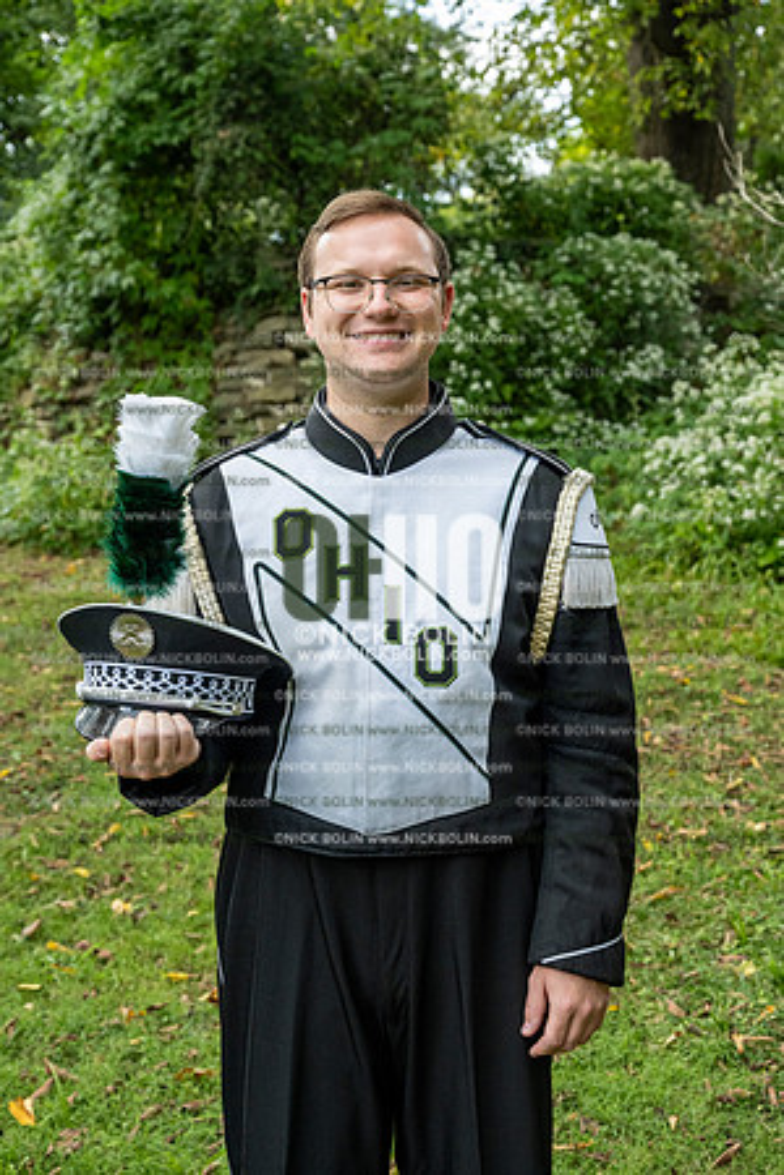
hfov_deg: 27.0
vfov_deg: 39.6
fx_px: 1633
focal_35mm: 50
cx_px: 392
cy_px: 588
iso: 1000
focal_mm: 50
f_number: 5.6
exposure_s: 1/640
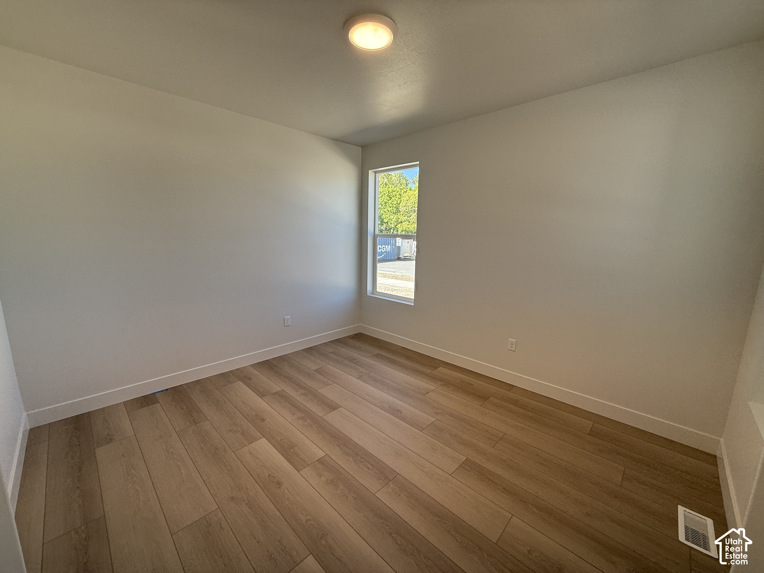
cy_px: 286
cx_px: 382
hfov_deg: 102.1
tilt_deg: -9.6
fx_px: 309
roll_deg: -1.5
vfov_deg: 85.7
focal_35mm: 14
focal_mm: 2.22
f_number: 2.2
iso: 64
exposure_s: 1/151
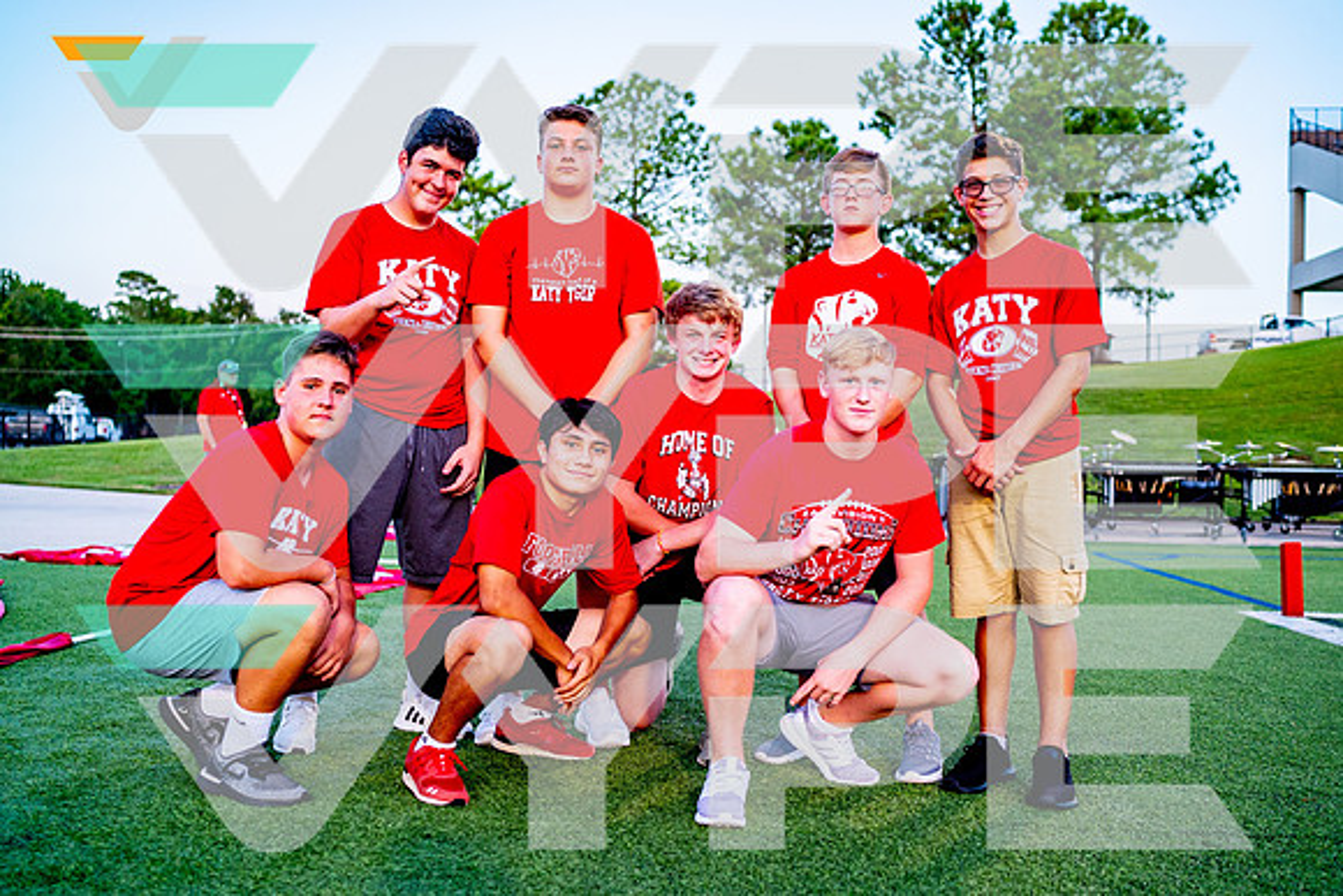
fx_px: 1306
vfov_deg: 37.9
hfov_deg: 54.4
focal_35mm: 35
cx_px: 672
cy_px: 448
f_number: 2.5
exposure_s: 1/1000
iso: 800
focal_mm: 35
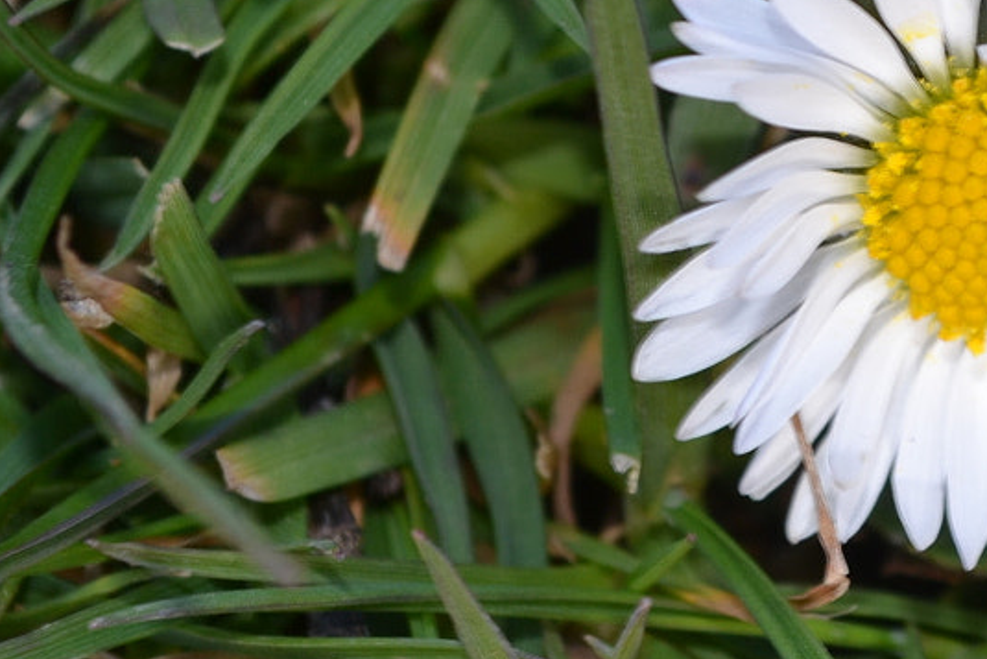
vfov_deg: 5.6
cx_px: 1085
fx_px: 6759
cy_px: 174
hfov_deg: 8.3
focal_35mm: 246
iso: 100
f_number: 8
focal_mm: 55
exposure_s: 1/60
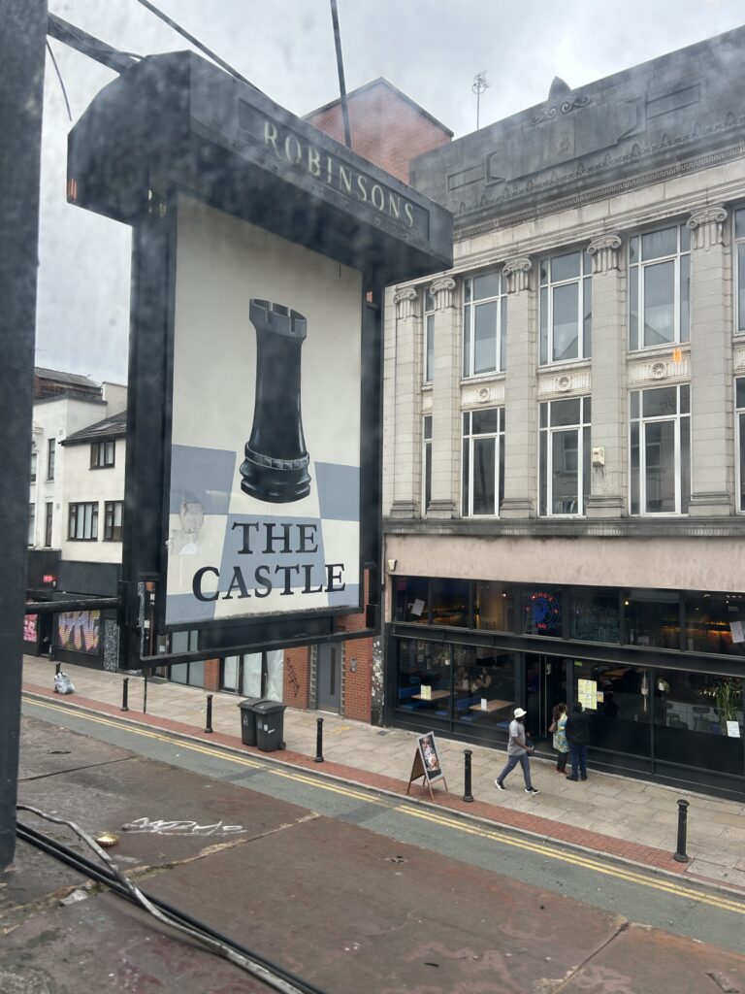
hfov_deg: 53.1
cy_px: 497
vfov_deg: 67.3
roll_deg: -1.3
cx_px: 372
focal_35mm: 26
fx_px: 746
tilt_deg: +2.6
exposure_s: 1/100
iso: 32
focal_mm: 5.7
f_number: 1.5
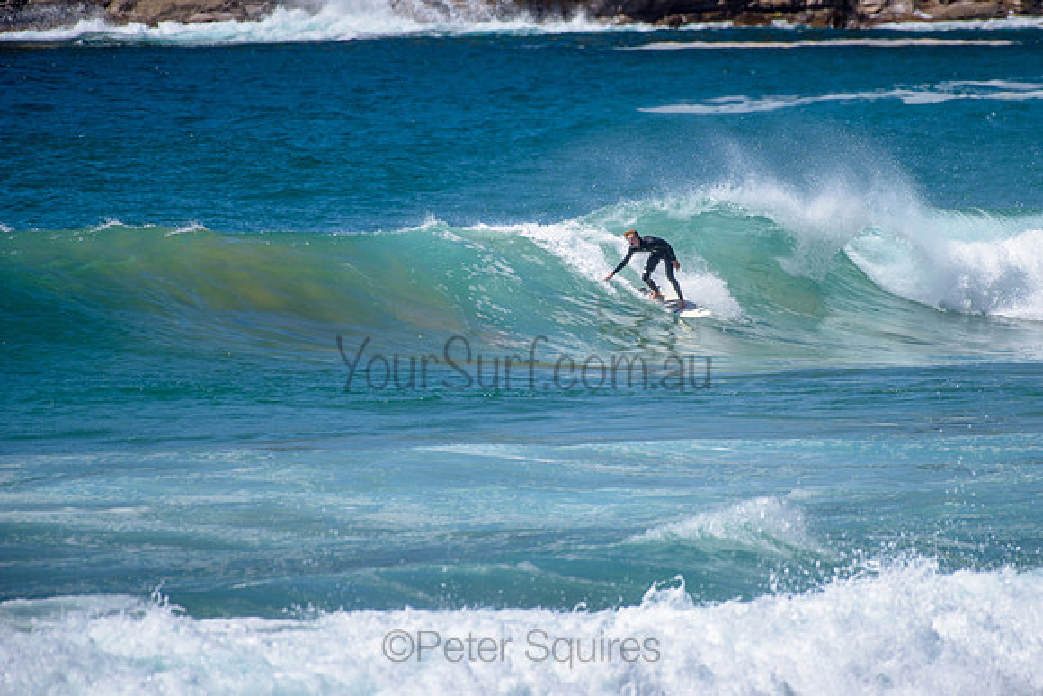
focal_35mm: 613
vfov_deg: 2.2
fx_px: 17758
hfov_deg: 3.4
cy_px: 294
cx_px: 639
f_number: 5.6
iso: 100
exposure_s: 1/2000
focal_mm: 500
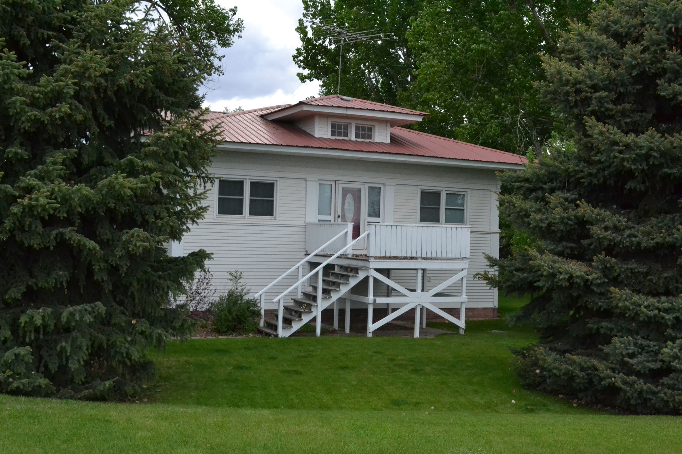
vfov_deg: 30.8
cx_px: 341
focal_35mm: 44
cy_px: 227
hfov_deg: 45.0
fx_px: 824
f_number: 10
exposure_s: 1/2500
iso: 3200
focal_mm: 29
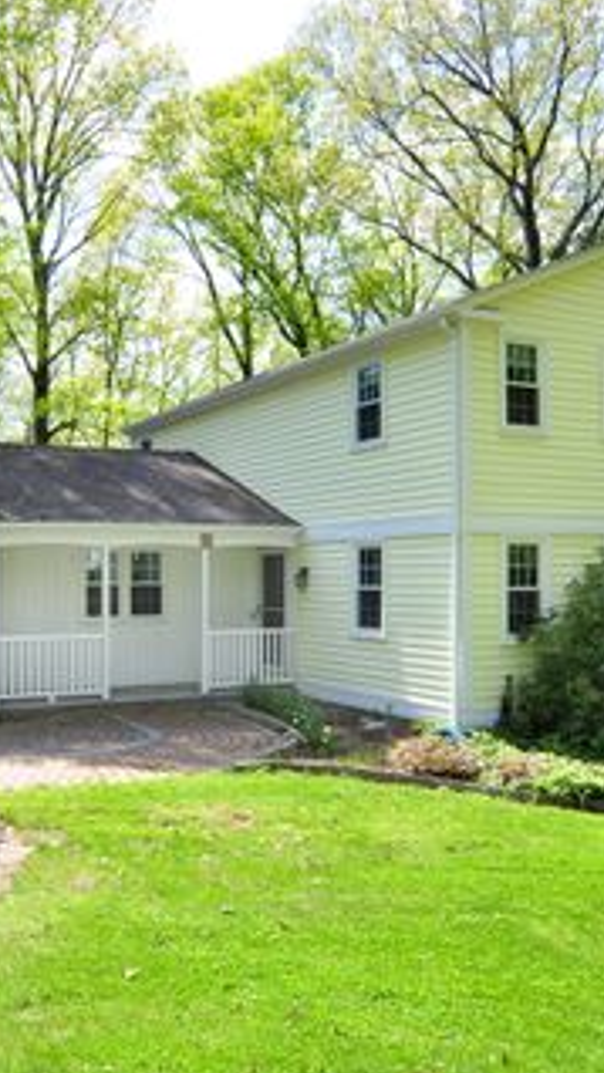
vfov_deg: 67.1
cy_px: 553
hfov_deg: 39.0
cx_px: 101
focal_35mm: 28
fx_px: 809
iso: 320
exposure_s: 1/250
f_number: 8
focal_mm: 11.5
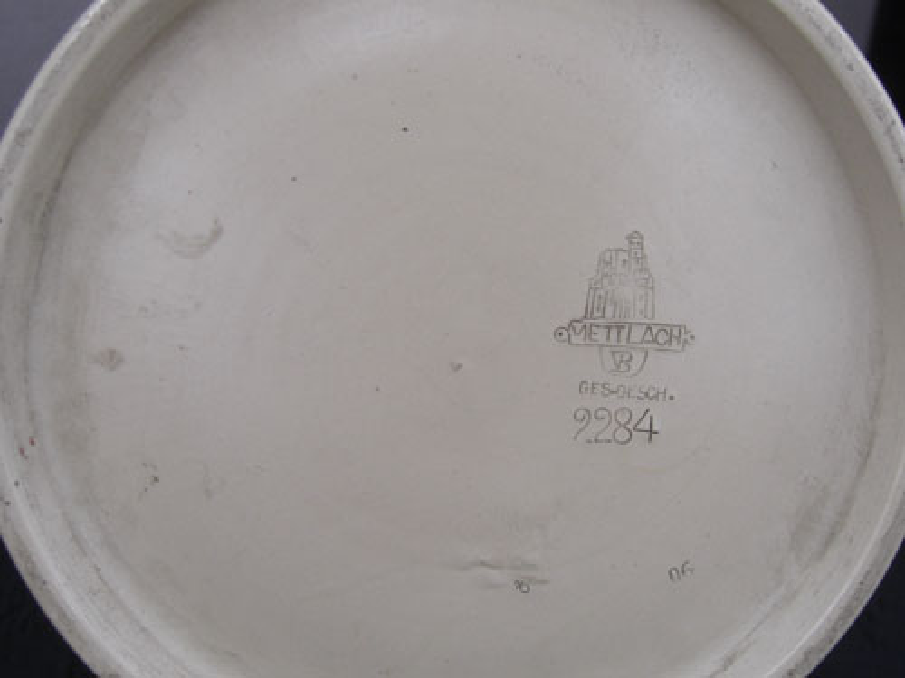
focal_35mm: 38
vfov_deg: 37.7
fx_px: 993
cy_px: 339
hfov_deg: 49.0
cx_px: 452
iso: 100
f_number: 2.8
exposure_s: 1/40
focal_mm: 7.9
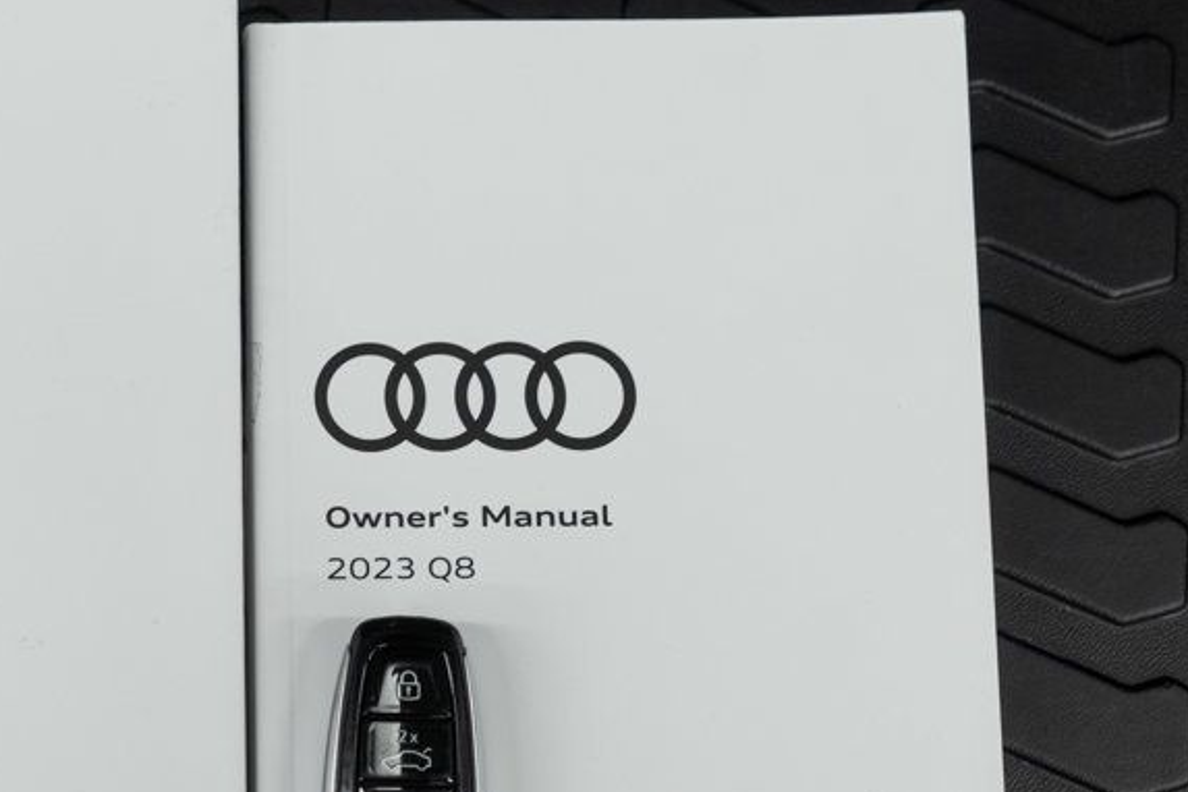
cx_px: 218
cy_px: 569
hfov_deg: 26.4
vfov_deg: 18.1
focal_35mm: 75
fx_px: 2475
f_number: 4
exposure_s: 1/50
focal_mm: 28
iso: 500
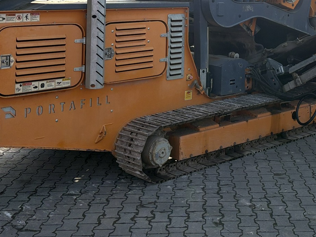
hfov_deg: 32.6
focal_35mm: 58
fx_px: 530
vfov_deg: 23.9
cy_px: -12
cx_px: 236
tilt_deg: +3.4
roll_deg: -0.1
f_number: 1.6
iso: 50
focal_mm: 5.96
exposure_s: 1/3125
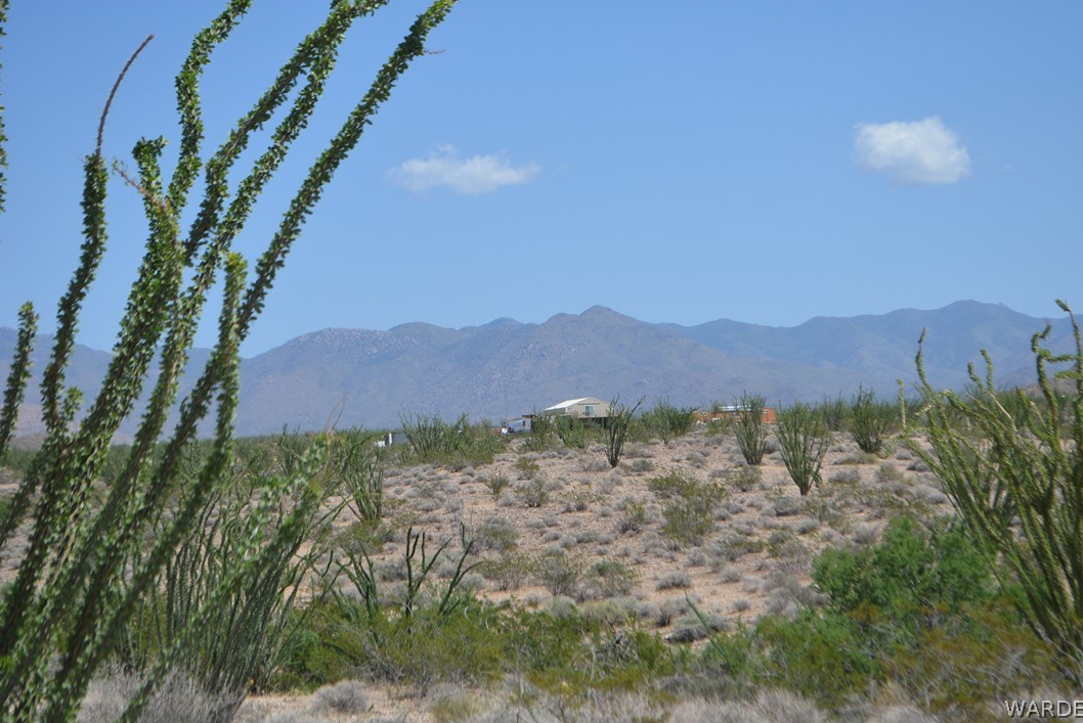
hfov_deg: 24.0
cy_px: 355
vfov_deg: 16.2
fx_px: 2544
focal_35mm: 85
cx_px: 551
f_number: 7.1
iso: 400
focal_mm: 55
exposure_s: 1/1600
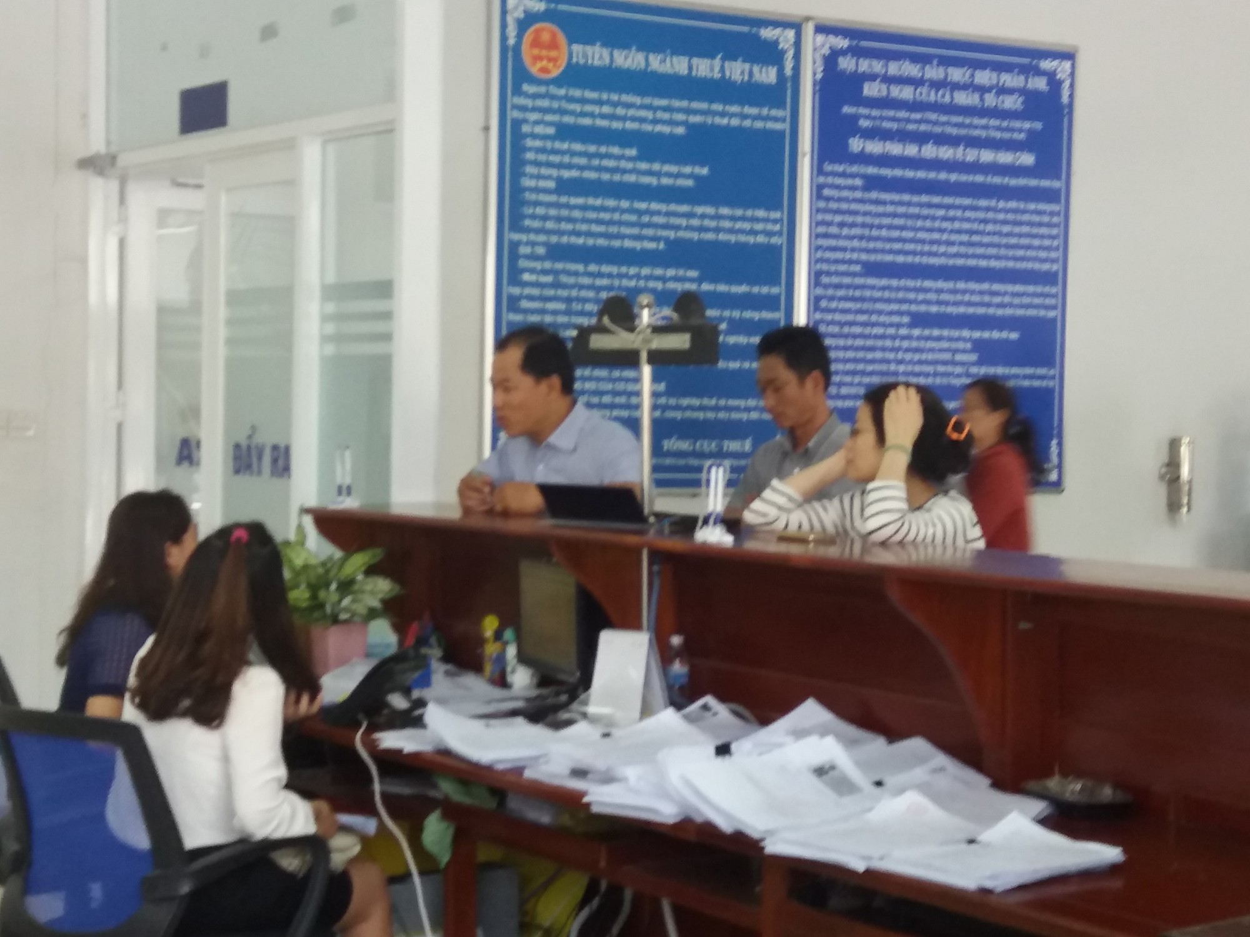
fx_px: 1011
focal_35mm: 28
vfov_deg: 49.7
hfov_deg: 63.4
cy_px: 468
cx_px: 625
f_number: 1.9
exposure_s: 1/33
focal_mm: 3.7
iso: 125
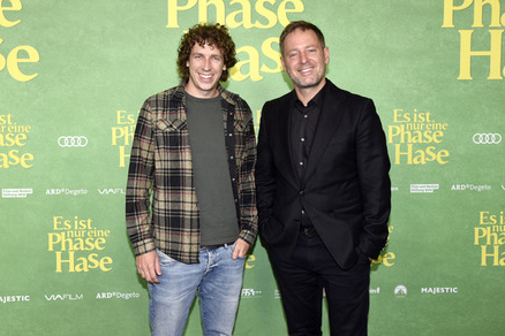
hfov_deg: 53.1
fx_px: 505
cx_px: 254
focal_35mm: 36
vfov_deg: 36.9
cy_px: 169
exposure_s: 1/125
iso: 500
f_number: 6.3
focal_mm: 35
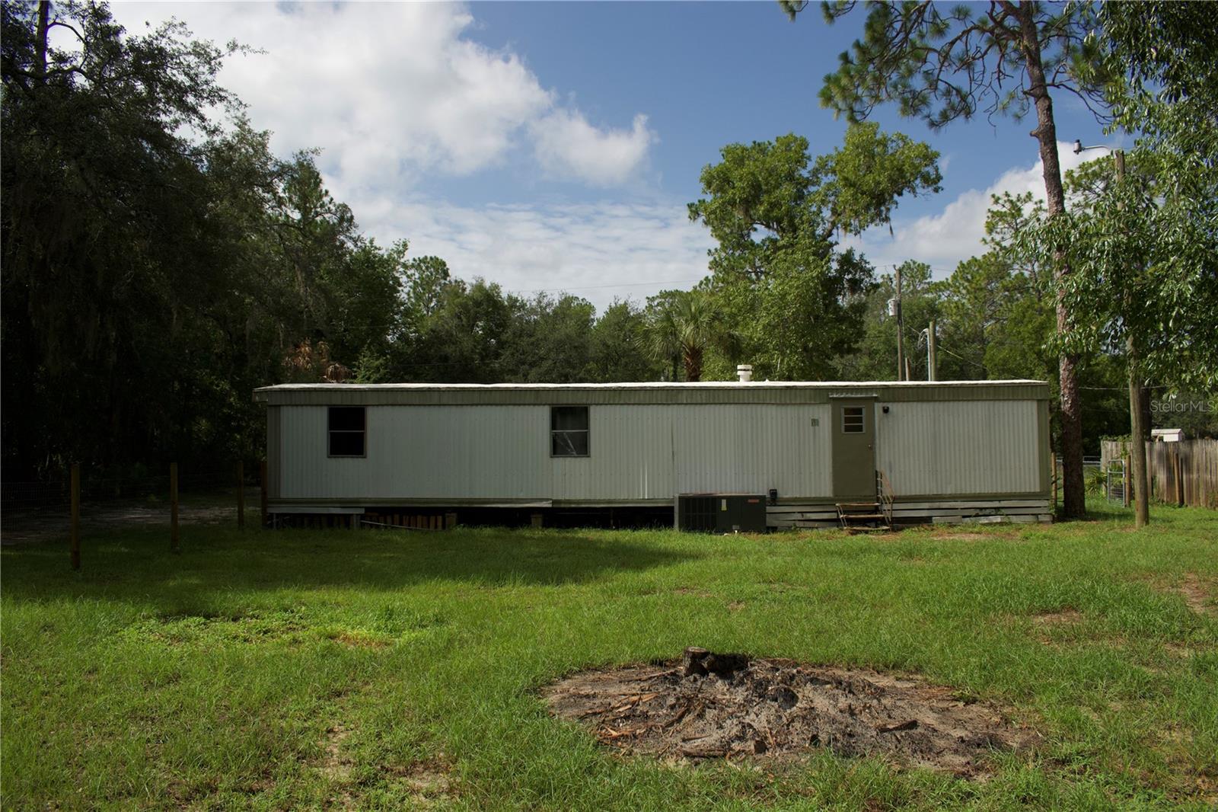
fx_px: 913
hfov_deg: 67.4
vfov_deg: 47.9
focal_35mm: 27
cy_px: 406
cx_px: 609
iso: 400
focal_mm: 18
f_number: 8
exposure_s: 1/2000
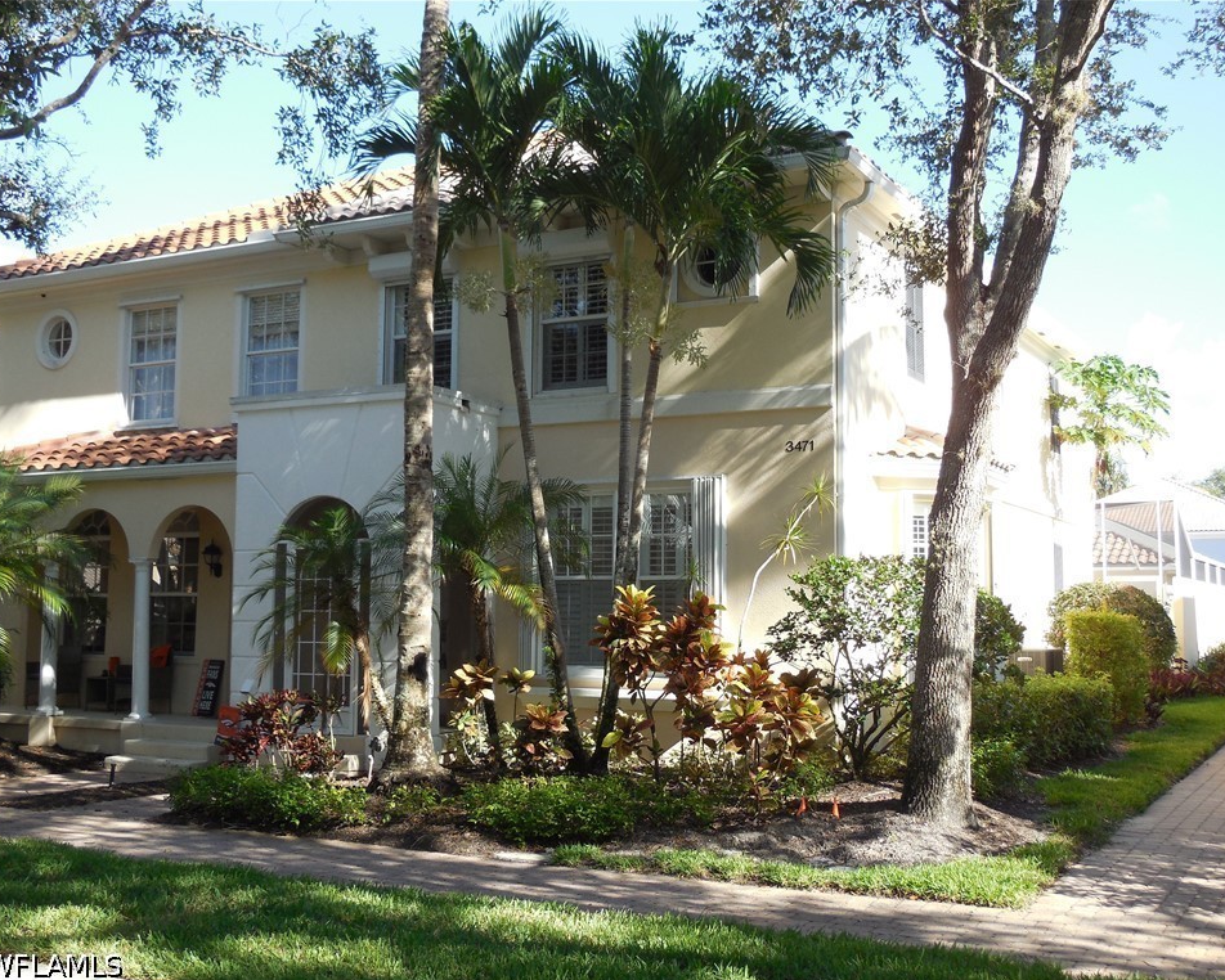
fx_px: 1523
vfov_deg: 35.7
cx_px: 619
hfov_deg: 43.8
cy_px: 493
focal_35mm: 42
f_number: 3.6
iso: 125
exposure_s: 1/250
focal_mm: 7.1
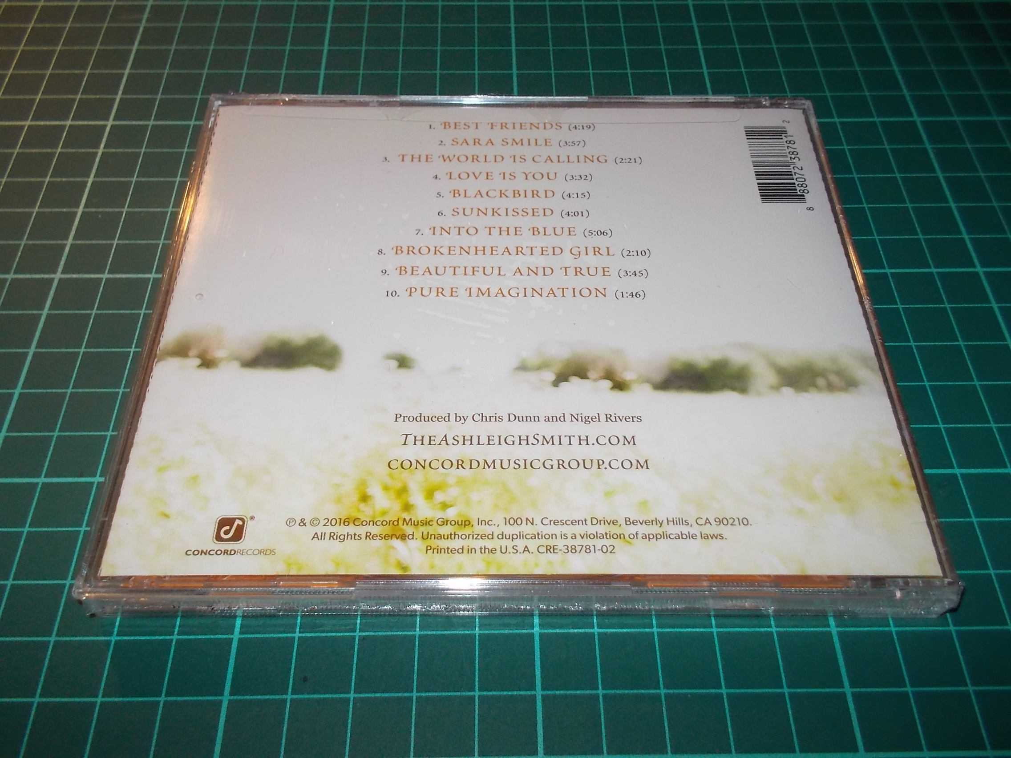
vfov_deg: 48.2
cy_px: 379
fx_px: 847
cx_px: 506
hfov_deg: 61.7
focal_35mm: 29
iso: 200
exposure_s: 1/30
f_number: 3.3
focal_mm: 4.1
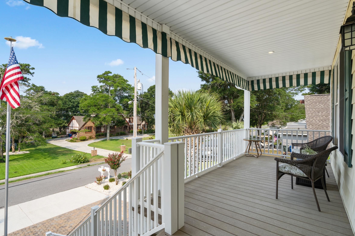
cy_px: 120
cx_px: 186
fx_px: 168
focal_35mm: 17
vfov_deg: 70.4
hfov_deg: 93.2
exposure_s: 1/60
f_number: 8
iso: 125
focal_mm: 16
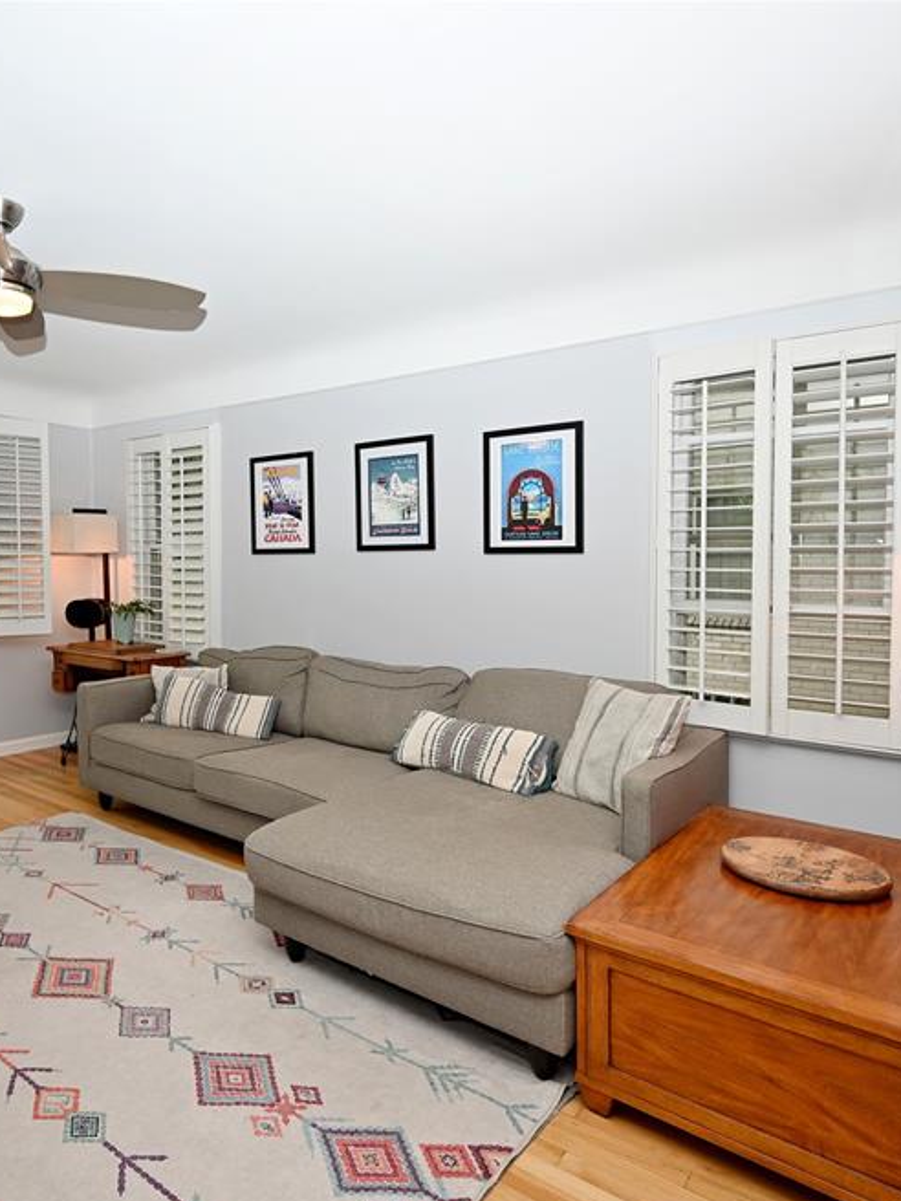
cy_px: 622
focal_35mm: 21
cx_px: 267
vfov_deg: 79.0
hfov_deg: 61.2
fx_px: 729
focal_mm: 14
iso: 160
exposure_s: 1/60
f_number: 7.1
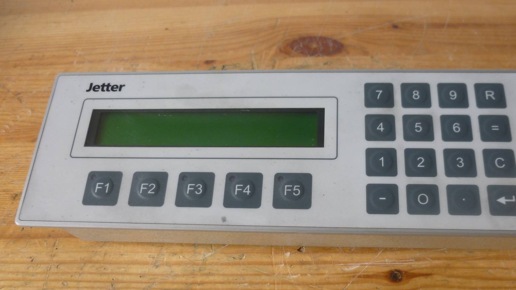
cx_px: 300
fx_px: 465
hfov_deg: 57.7
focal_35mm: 34
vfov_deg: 34.6
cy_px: 164
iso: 125
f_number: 3.1
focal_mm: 4.5
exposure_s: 1/60
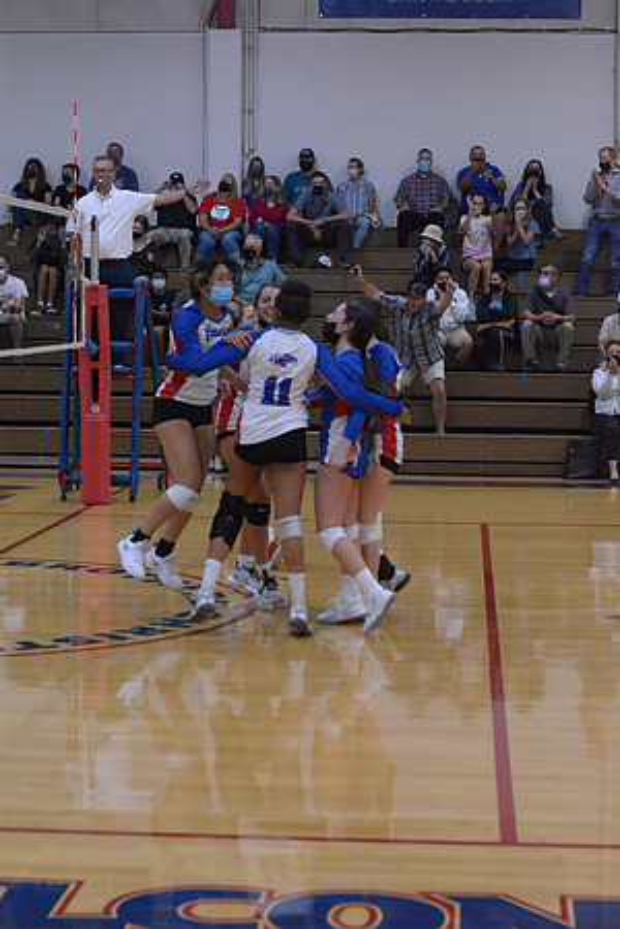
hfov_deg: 18.2
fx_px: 1937
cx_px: 310
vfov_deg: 27.0
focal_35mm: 75
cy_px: 464
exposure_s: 1/640
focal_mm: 50
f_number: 3.5
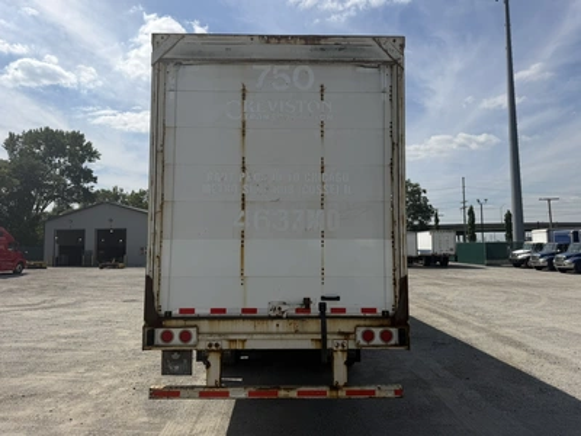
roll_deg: +0.3
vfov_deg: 56.8
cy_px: 218
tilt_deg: +7.5
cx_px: 290
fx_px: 403
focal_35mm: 24
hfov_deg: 71.6
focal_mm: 6.76
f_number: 1.78
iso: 80
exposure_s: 1/8130
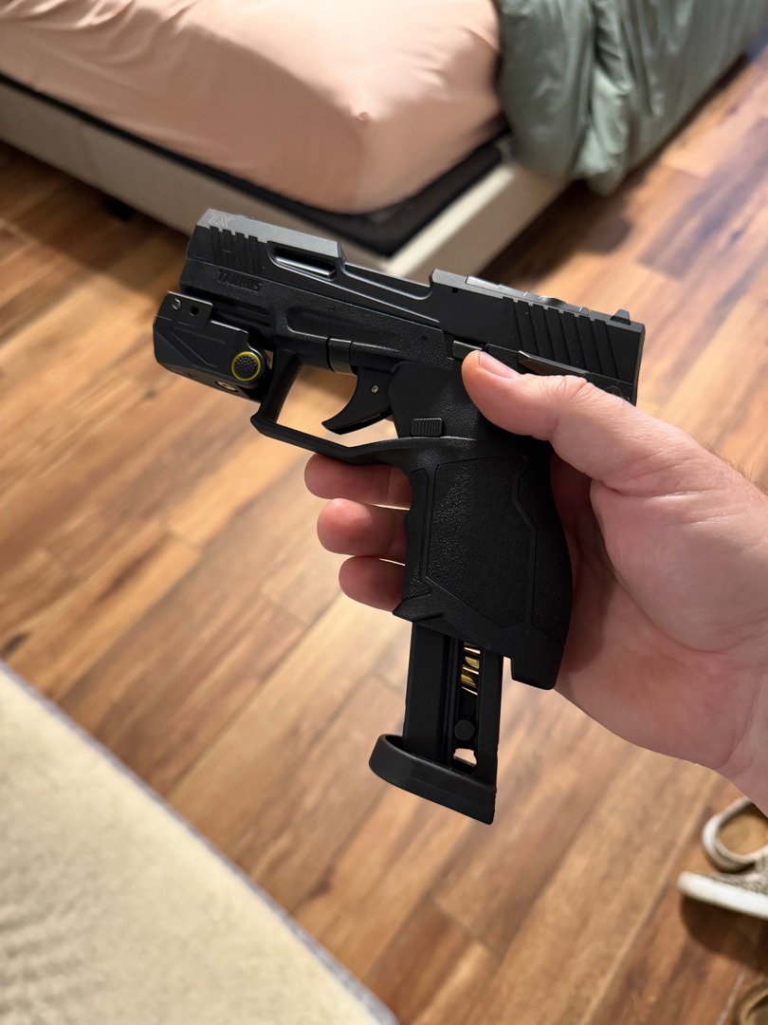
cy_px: 512
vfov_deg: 71.6
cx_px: 384
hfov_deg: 56.8
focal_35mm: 24
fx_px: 710
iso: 800
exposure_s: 1/40
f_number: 1.78
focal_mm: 6.76
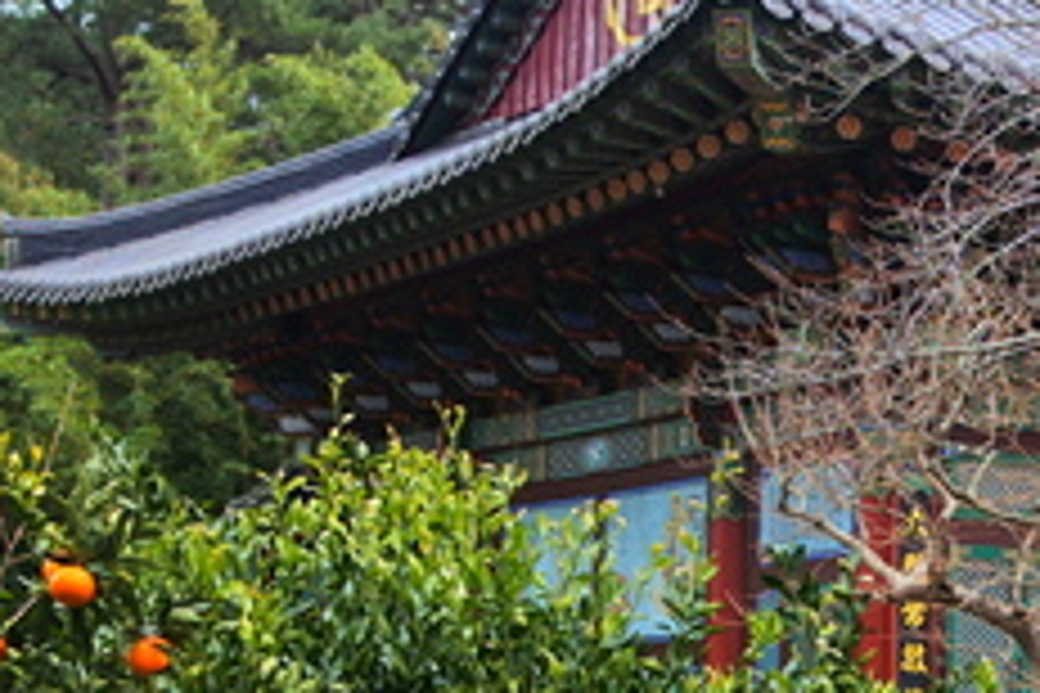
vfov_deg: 10.8
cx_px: 1067
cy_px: 486
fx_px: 3669
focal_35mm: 127
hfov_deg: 15.8
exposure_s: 1/640
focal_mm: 18.5
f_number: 2.2
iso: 200
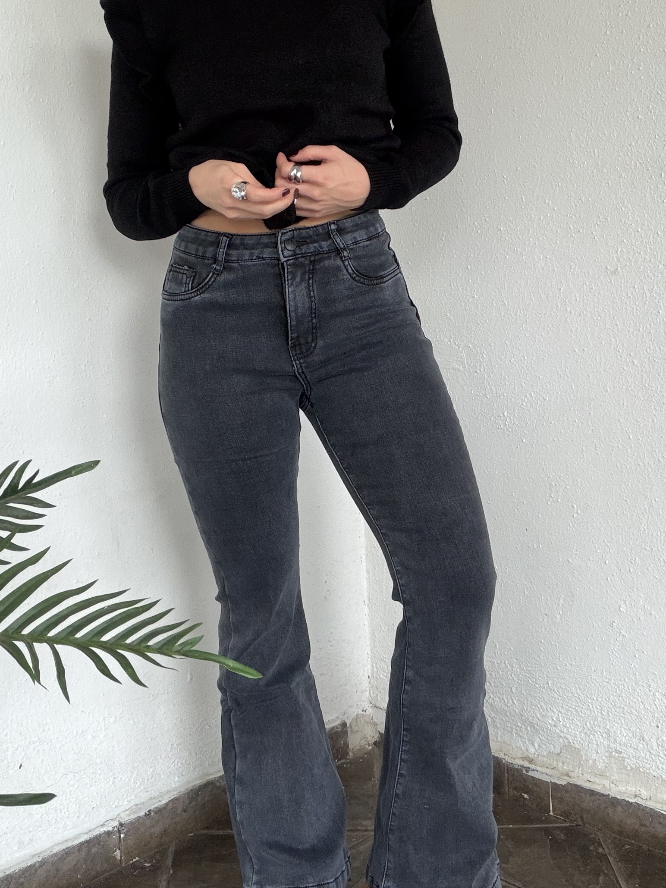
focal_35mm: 45
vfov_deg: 41.9
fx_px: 1154
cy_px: 352
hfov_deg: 32.2
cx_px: 322
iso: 100
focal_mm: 2.71
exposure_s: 1/60
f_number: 1.9
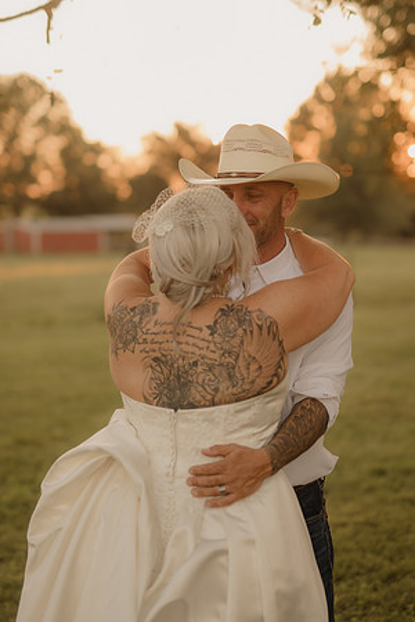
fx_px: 1297
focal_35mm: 75
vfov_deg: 27.0
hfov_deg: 18.2
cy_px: 311
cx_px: 208
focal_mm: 50
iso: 200
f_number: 2.8
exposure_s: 1/400
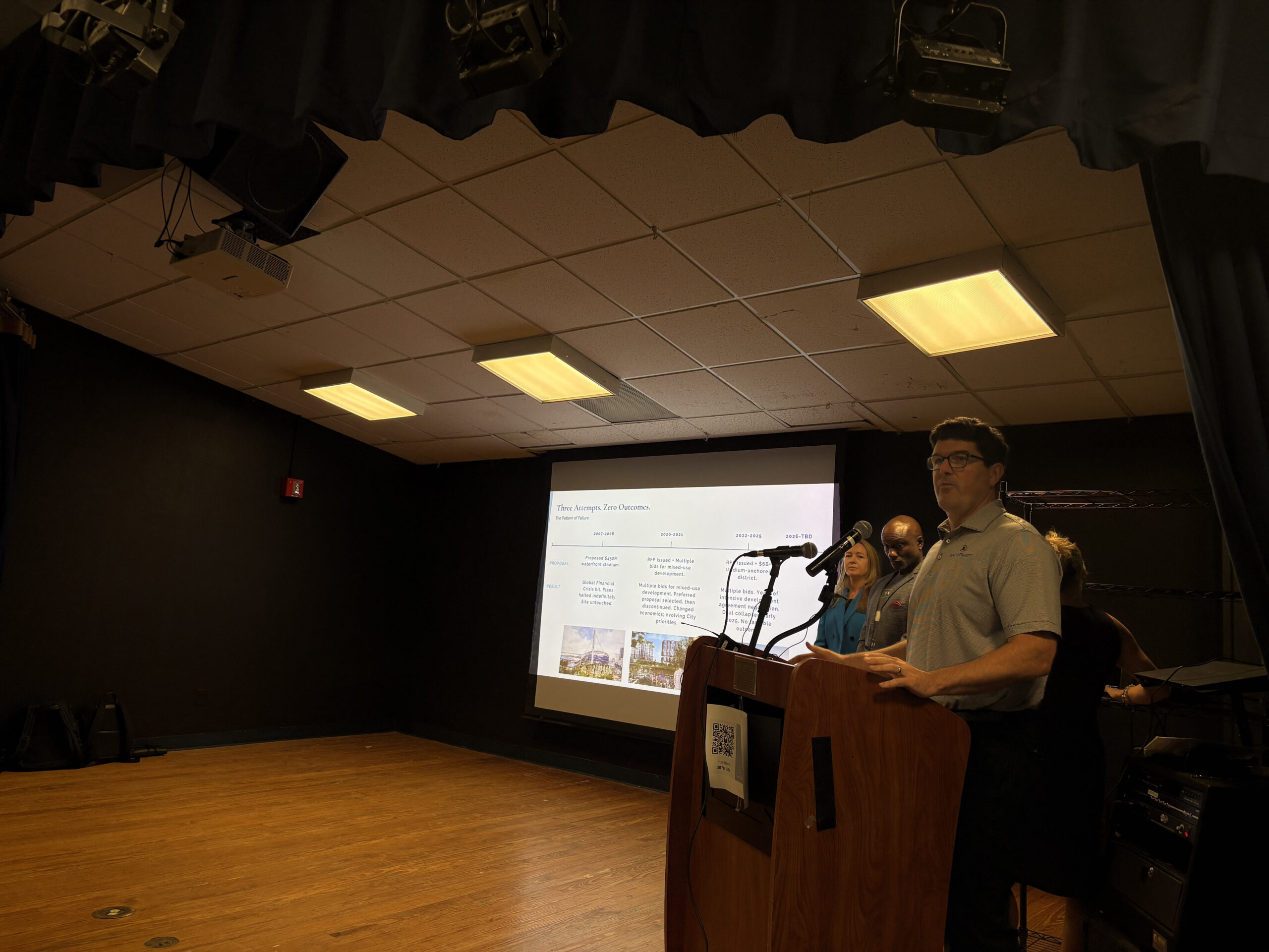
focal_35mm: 26
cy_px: 476
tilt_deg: +6.9
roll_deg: -3.2
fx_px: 953
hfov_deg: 67.3
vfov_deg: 53.1
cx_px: 634
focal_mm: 5.96
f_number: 1.6
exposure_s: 1/120
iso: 64
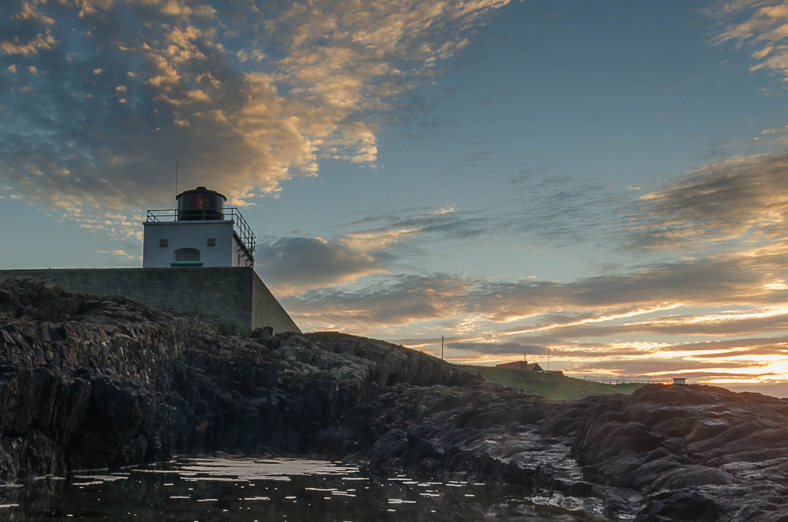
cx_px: 214
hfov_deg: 49.1
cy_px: 374
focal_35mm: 38
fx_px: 830
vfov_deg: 34.4
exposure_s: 1/2
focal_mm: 10
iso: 100
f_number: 16
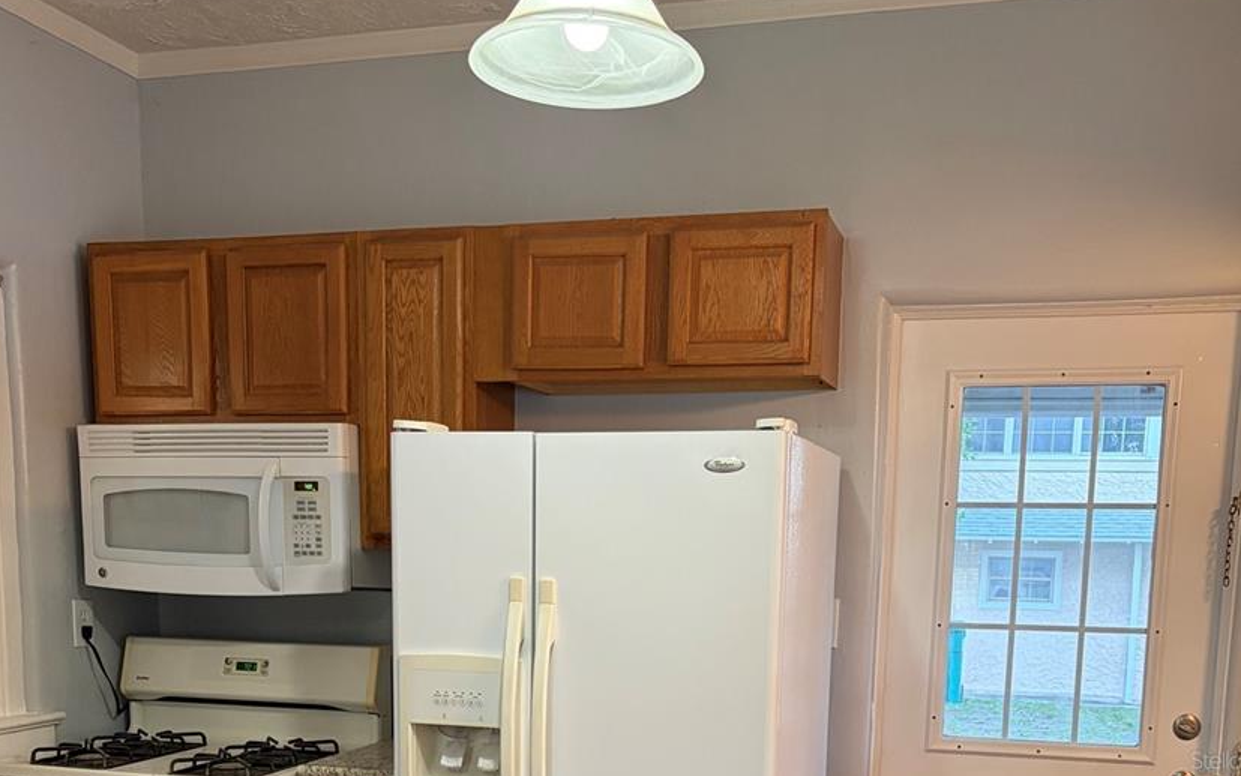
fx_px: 1353
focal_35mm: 40
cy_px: 759
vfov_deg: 30.0
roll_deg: -1.1
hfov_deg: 49.3
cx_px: 621
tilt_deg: -7.7
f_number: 1.6
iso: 200
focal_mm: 5.96
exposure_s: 1/60
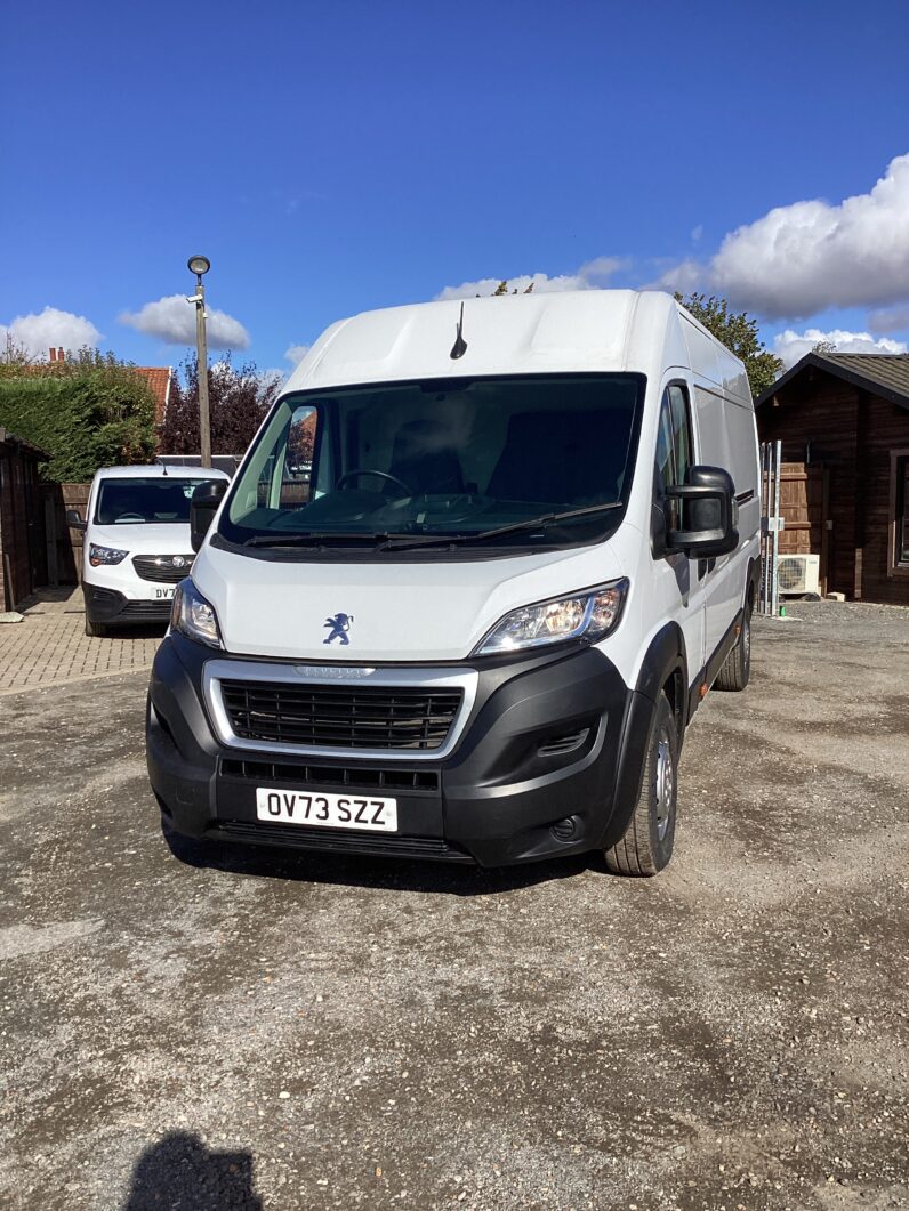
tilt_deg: -5.3
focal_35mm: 31
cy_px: 606
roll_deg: +0.3
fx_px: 1085
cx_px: 454
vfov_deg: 58.3
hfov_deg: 45.5
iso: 25
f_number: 2.4
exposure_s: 1/2092
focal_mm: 3.3
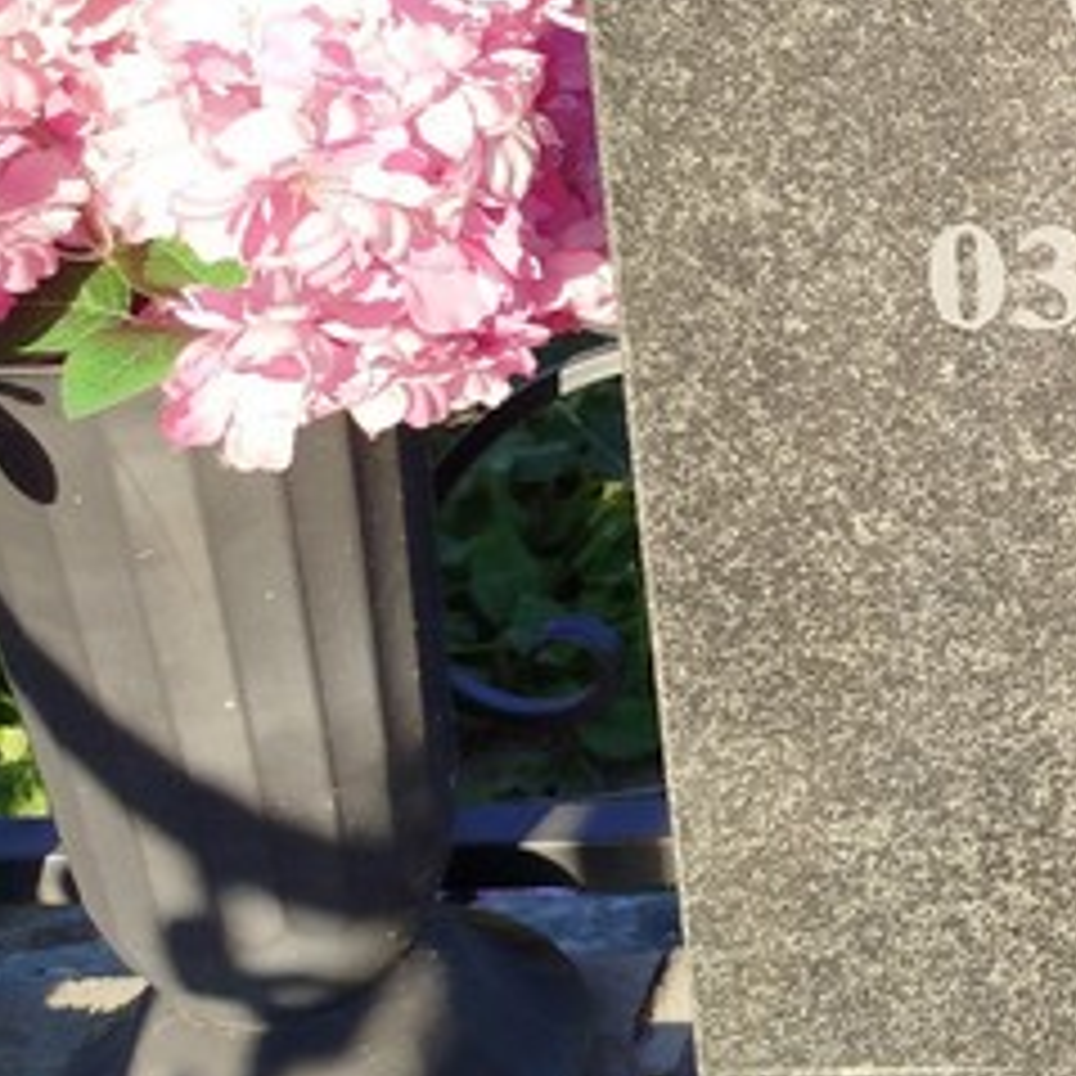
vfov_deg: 23.8
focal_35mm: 71
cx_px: 1702
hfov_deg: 20.2
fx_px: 2497
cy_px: 158
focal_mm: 5.31
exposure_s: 1/413
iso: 50
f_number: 1.7
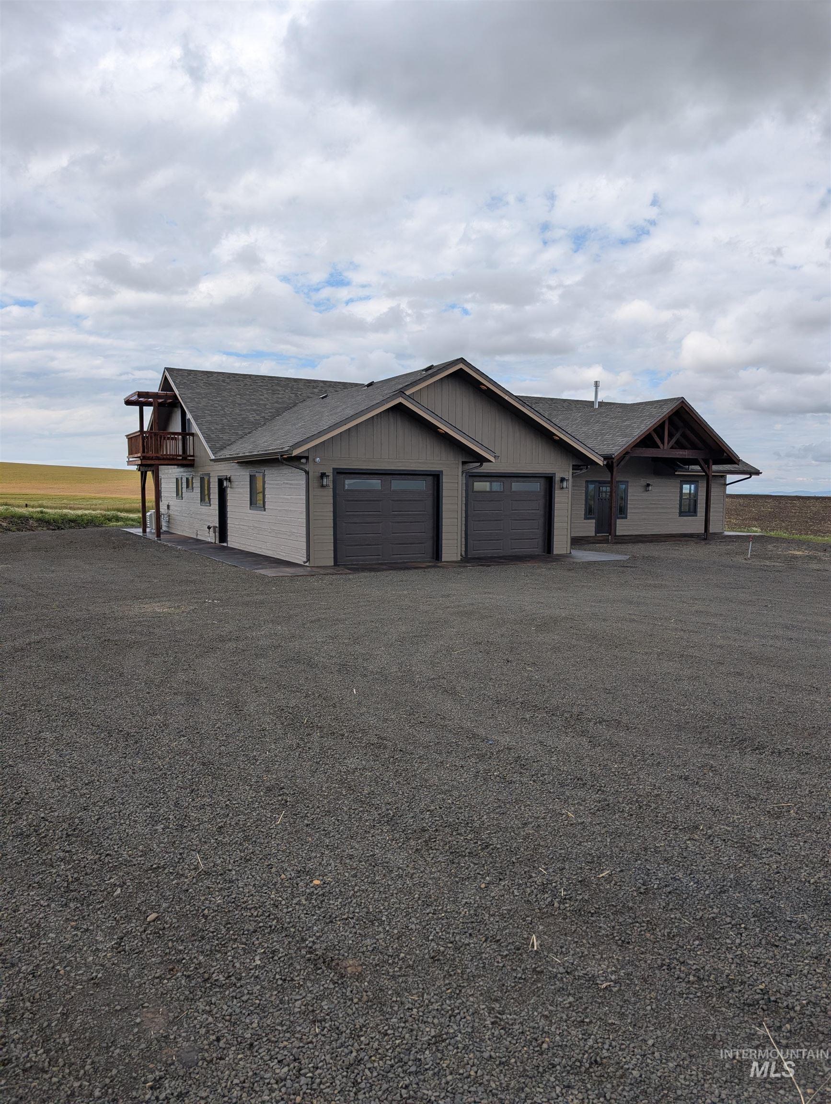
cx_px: 416
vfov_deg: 71.5
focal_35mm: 24
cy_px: 552
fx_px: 766
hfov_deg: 56.9
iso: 22
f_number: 1.68
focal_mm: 6.9
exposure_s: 1/1250
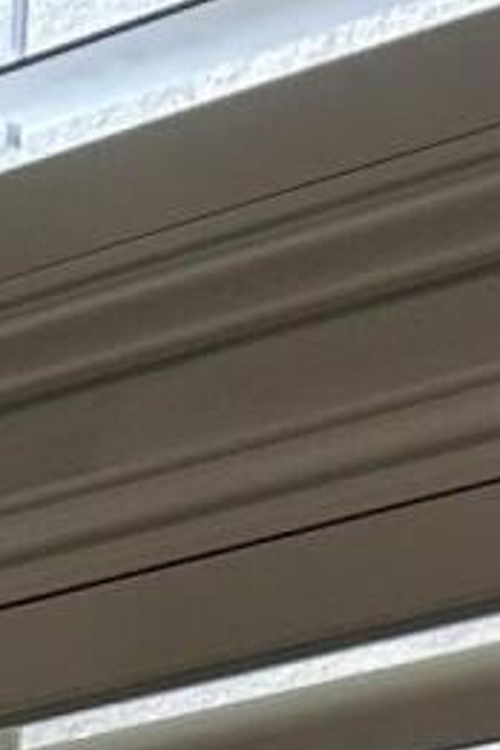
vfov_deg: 7.7
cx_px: -1063
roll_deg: -0.7
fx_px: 4312
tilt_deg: -10.4
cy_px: 2687
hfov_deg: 6.1
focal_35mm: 207
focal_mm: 5.7
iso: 64
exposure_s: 1/120
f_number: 1.5
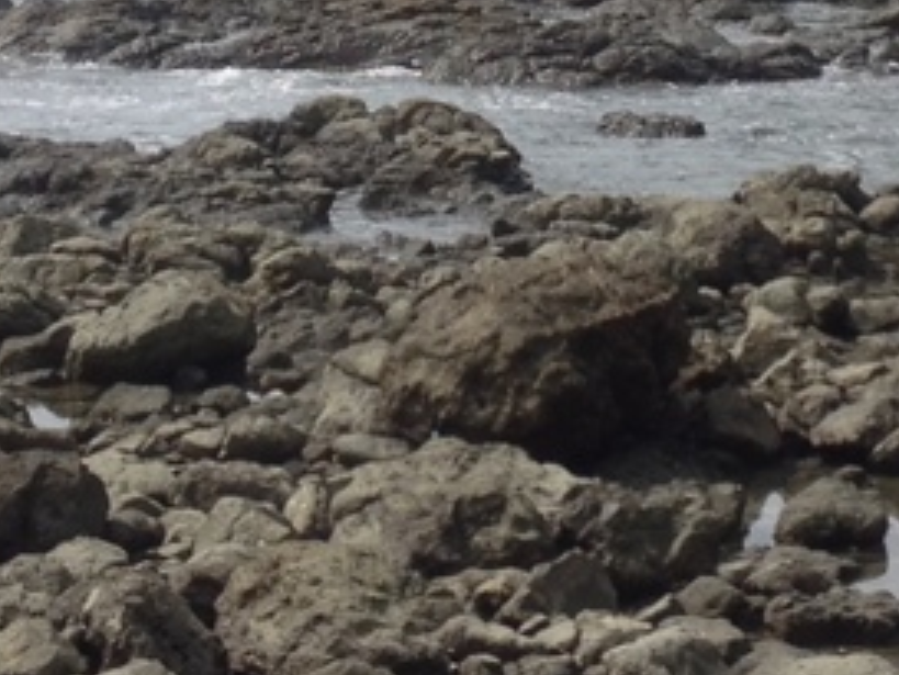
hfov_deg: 12.8
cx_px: 563
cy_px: -260
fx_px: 4001
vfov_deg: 9.4
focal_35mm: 154
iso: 50
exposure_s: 1/1623
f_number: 2.4
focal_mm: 4.28
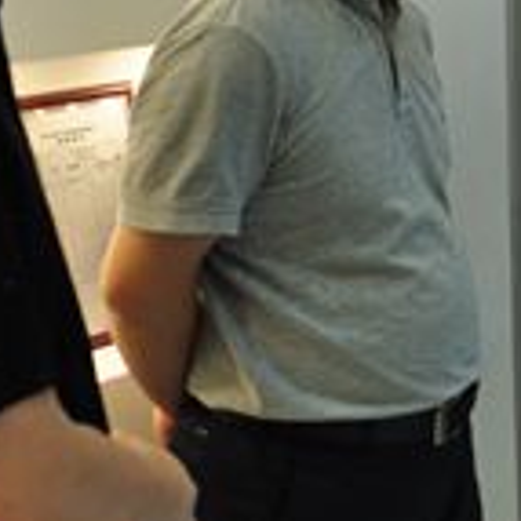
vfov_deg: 17.5
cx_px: 863
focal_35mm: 96
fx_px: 1635
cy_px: -38
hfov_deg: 16.0
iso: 500
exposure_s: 1/40
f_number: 3.5
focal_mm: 18
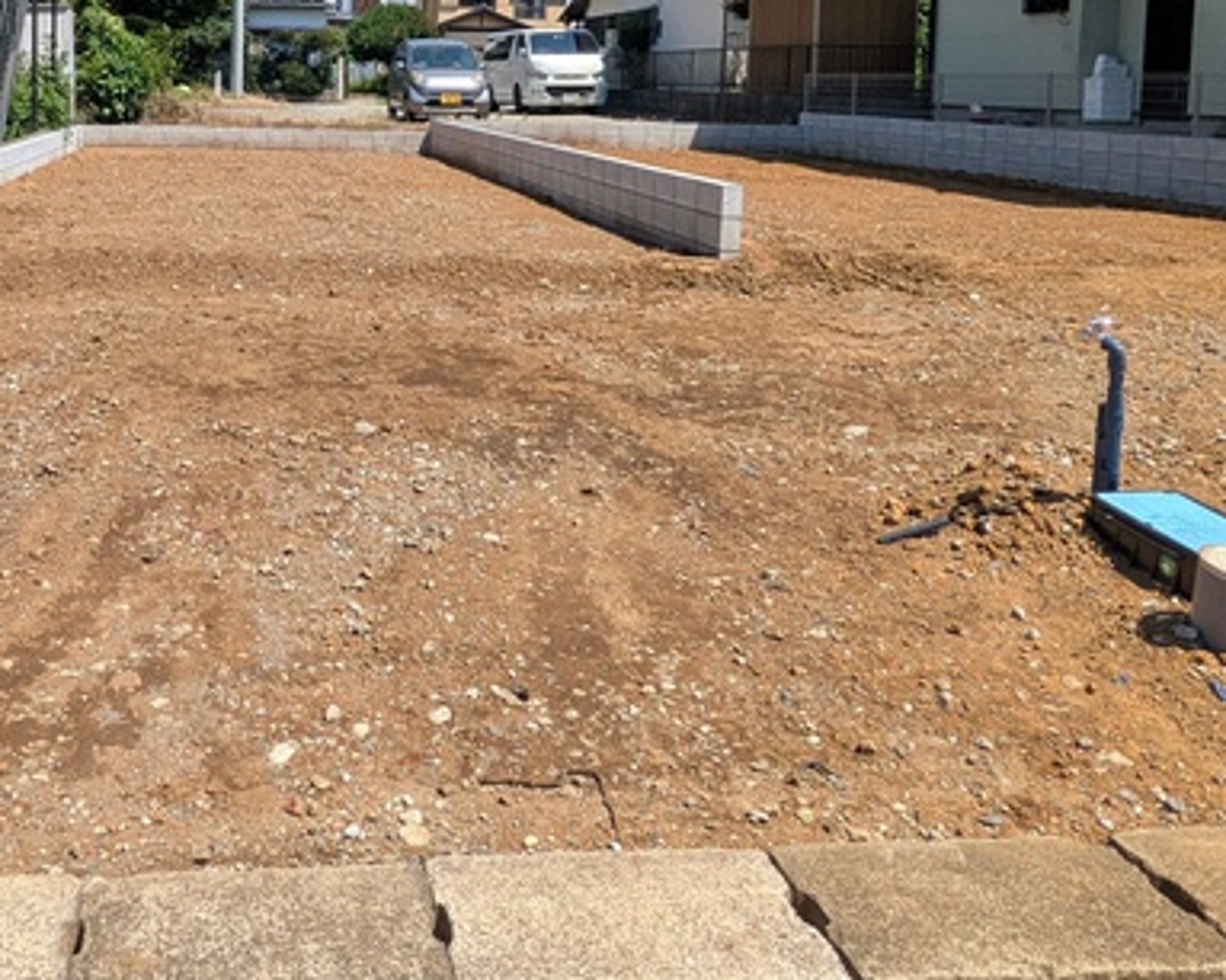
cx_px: 214
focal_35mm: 34
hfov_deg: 49.2
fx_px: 1233
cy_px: 160
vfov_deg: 41.0
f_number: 2.2
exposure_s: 1/1631
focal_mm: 1.83
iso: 51
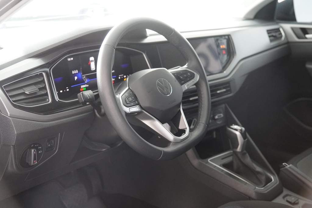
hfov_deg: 41.1
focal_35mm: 48
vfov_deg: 28.1
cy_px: 104
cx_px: 156
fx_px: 416
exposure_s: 1/160
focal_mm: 32
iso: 2500
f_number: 2.8
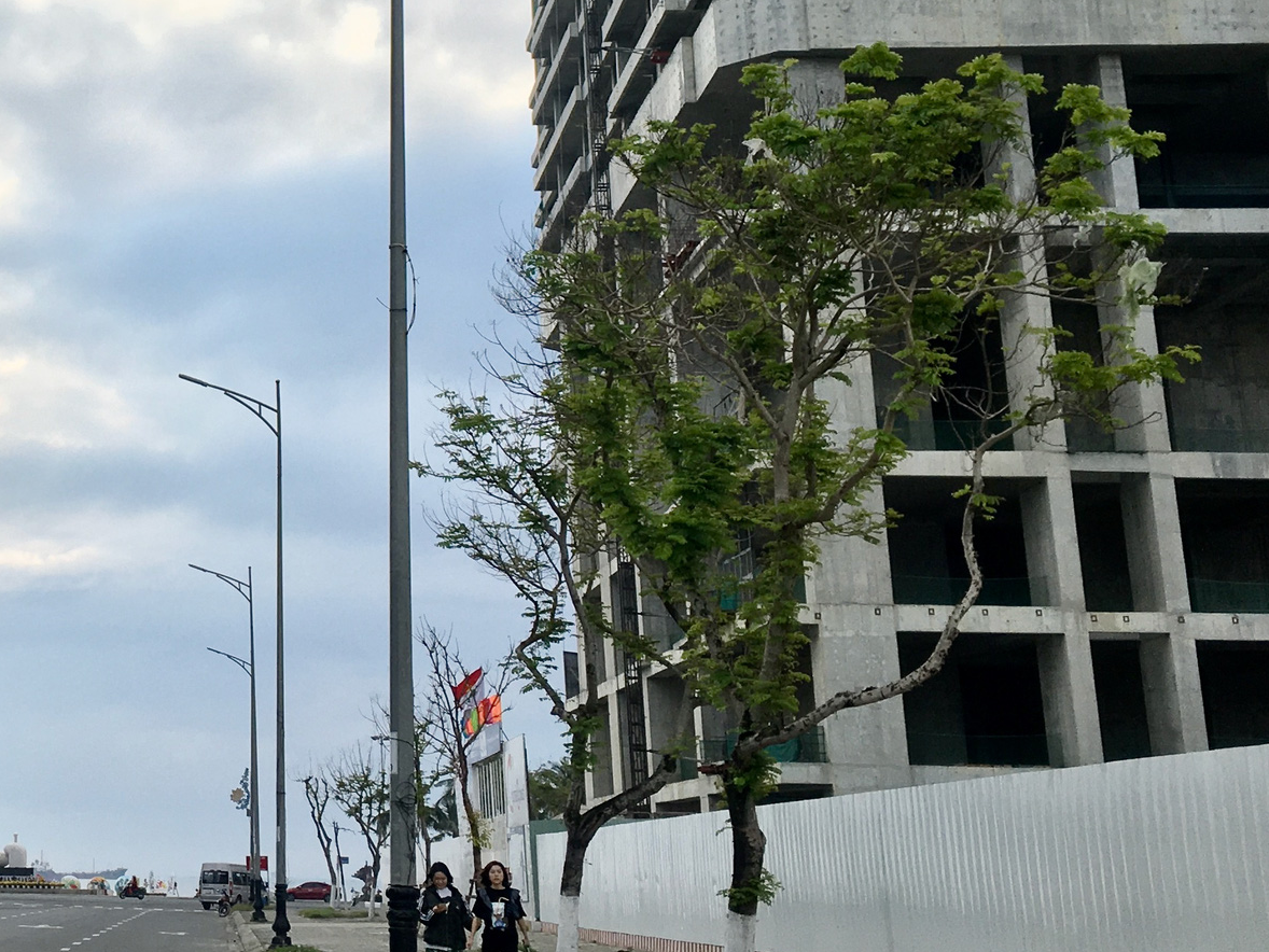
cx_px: 41
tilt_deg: +17.1
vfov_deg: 22.9
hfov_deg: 29.0
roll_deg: -1.5
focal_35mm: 63
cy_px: 163
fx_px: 2310
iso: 25
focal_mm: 4.15
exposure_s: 1/746
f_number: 2.2
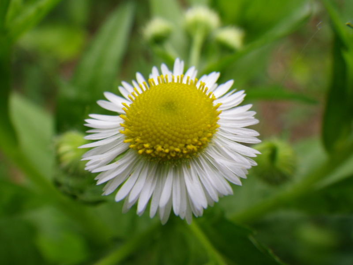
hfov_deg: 54.0
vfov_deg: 41.8
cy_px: 132
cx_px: 176
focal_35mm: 34
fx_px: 347
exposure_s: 1/60
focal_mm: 6.1
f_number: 3.8
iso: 80
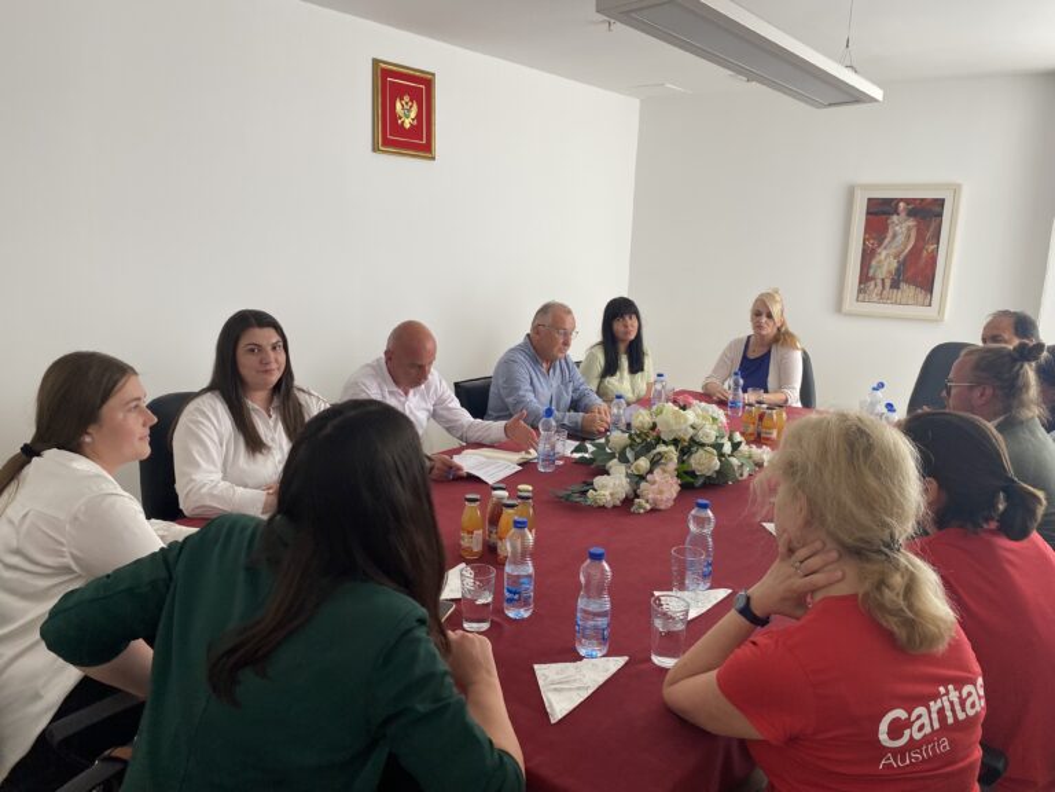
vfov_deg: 53.1
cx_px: 528
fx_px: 792
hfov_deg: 67.3
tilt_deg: -12.4
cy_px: 396
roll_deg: -2.1
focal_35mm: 26
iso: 64
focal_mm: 4.25
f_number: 1.8
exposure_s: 1/121
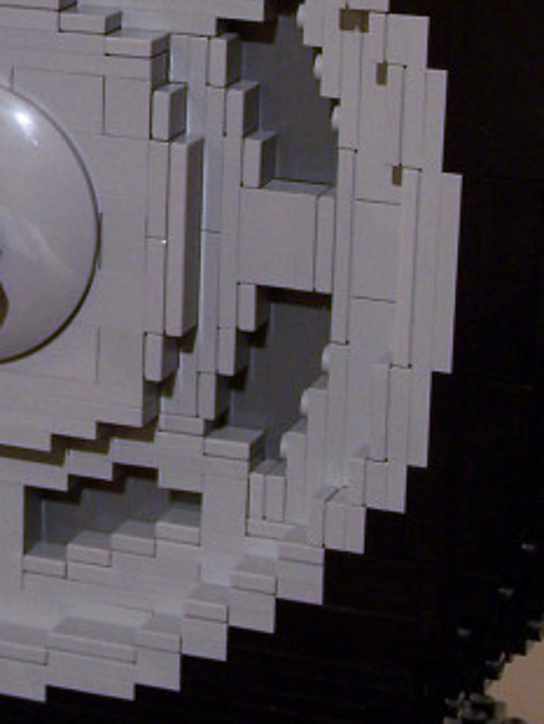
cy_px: 63
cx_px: 28
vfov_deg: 14.8
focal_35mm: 132
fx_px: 2762
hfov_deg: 11.2
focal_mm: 6.7
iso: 80
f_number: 2.8
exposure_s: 1/2
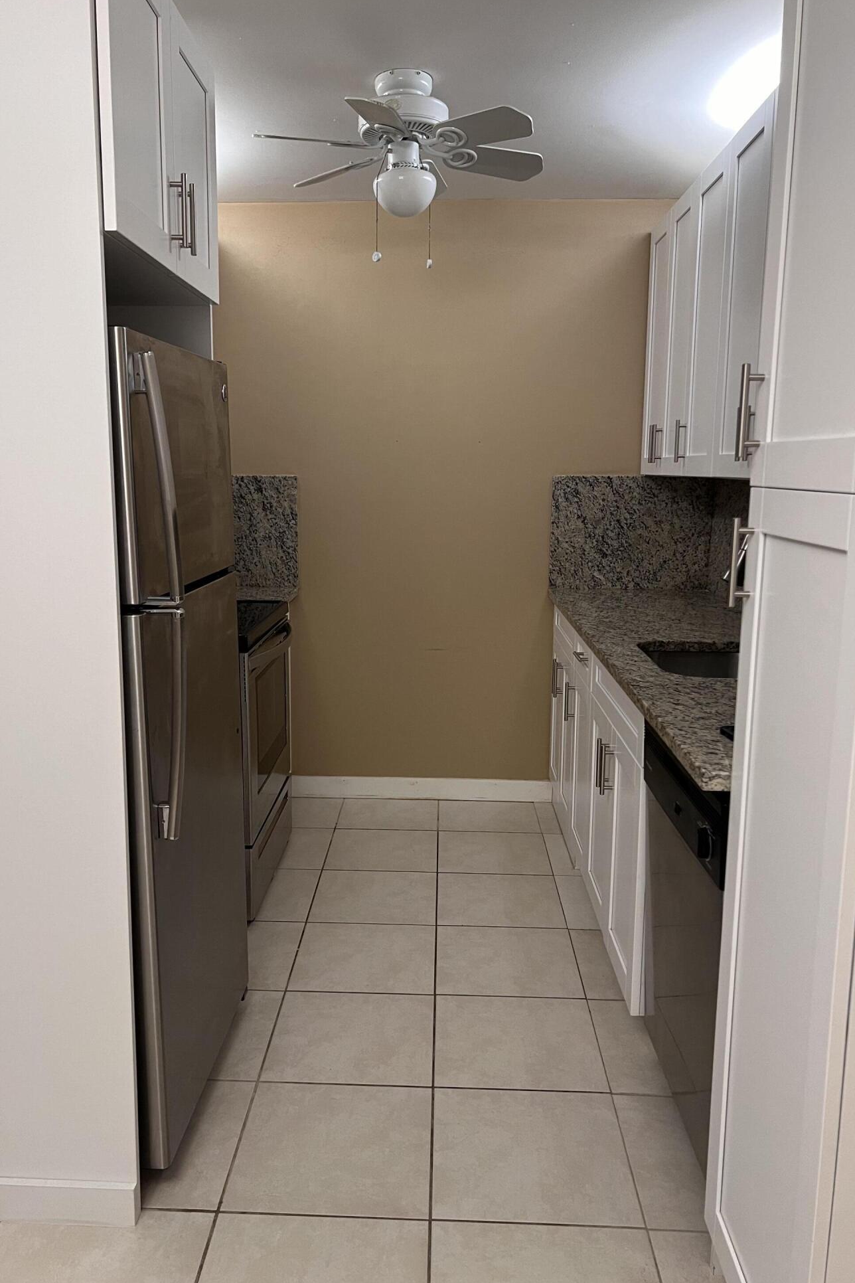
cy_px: 636
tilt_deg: -9.6
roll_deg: -1.5
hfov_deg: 46.4
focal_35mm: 28
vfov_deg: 65.5
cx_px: 402
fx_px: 997
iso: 125
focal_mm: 5.7
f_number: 1.5
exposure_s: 1/60
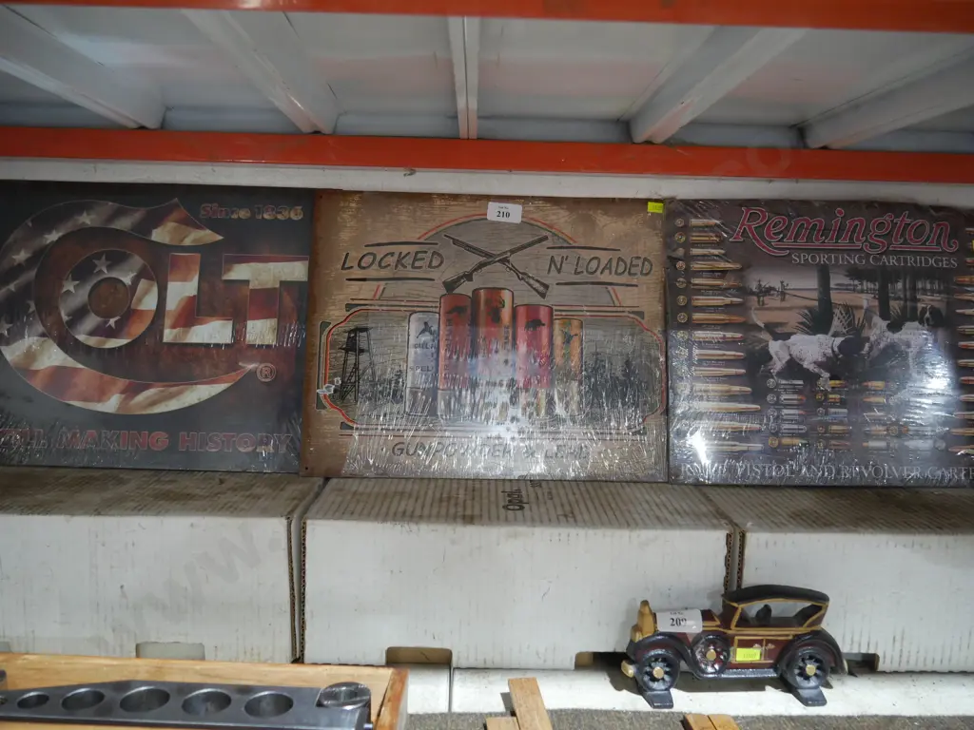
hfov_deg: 63.4
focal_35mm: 28
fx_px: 788
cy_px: 365
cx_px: 487
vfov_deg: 49.7
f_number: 3.5
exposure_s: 1/60
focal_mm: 14
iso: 1250
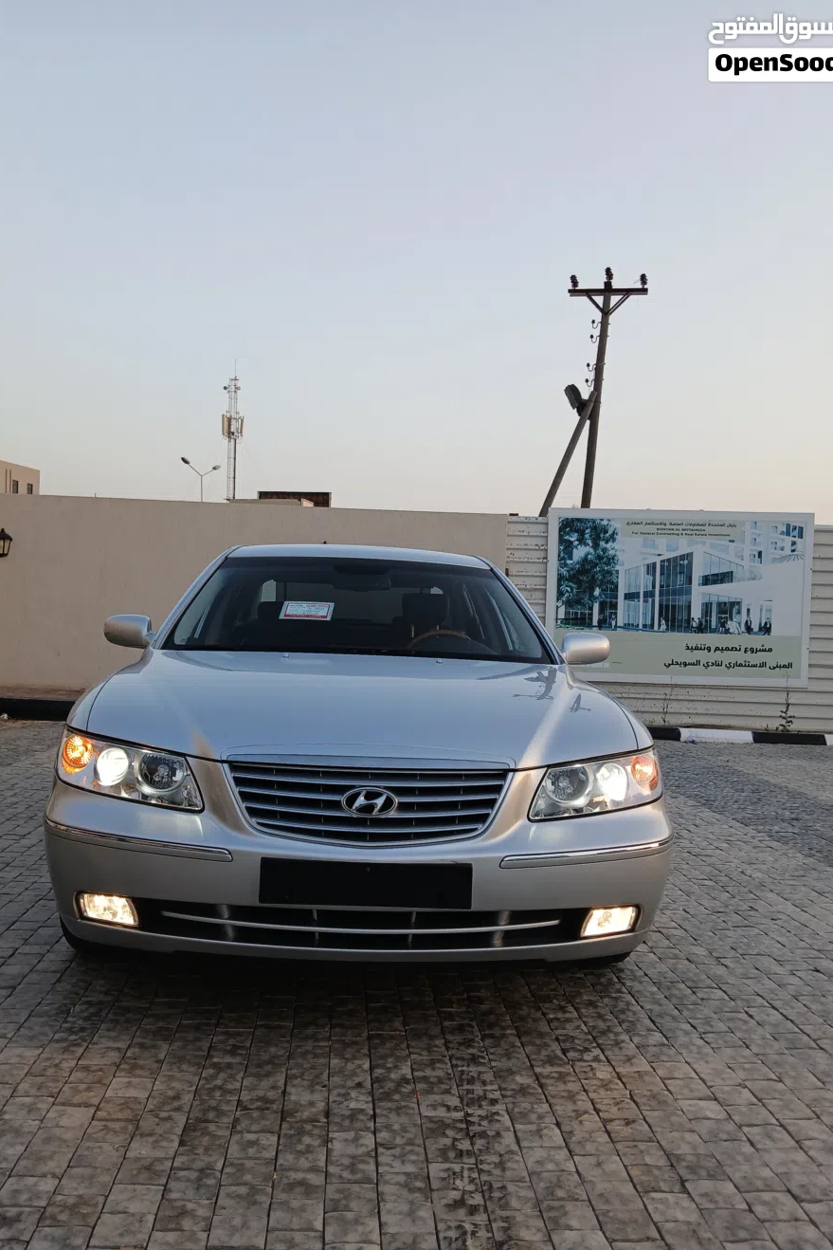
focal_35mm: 28
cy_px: 638
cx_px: 384
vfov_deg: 65.5
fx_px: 972
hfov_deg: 46.4
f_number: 1.8
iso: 40
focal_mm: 3.98
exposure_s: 1/100
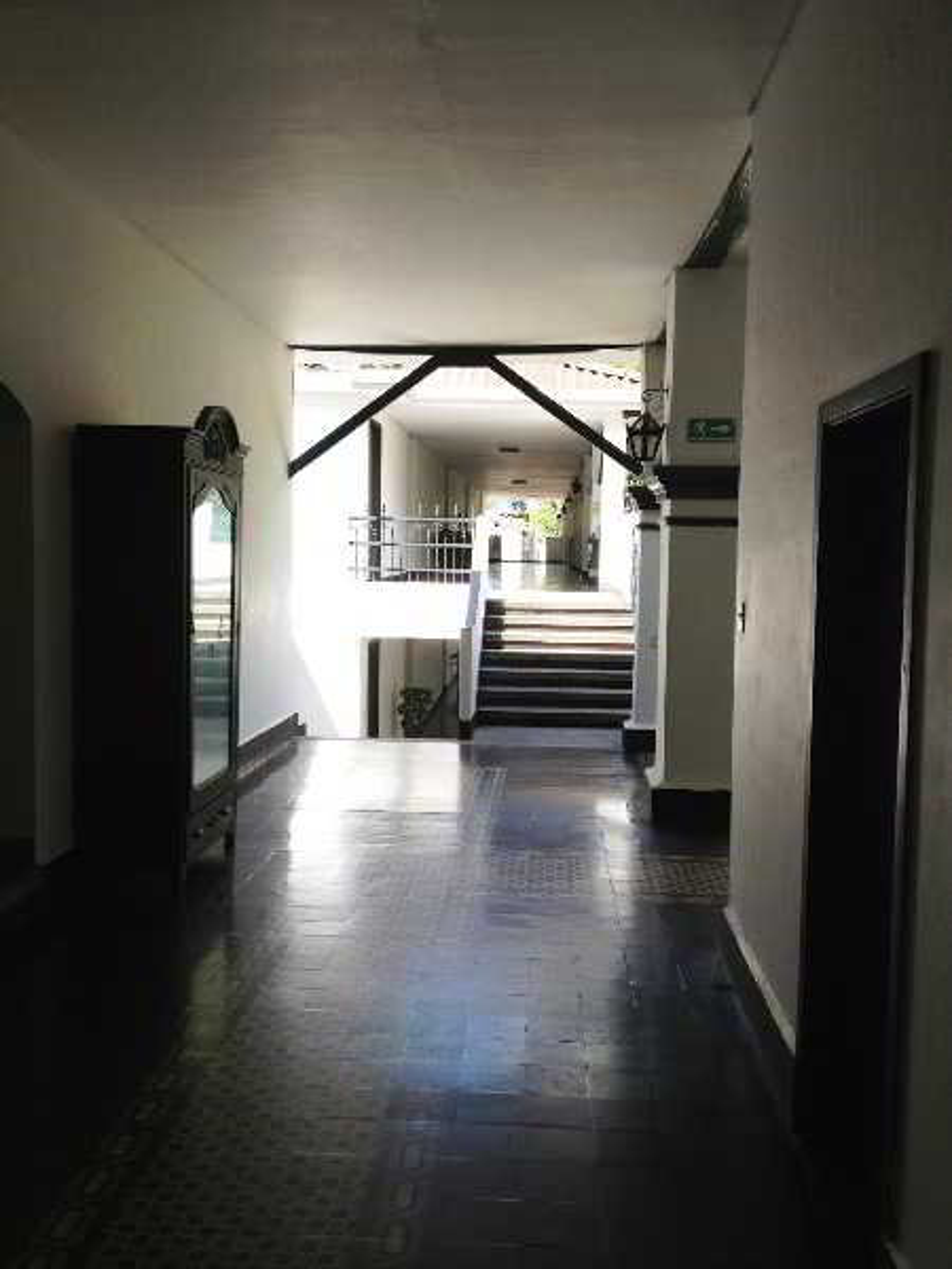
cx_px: 476
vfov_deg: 52.6
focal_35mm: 35
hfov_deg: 40.7
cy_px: 634
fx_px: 1283
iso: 50
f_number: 2.4
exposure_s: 1/277
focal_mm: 4.28
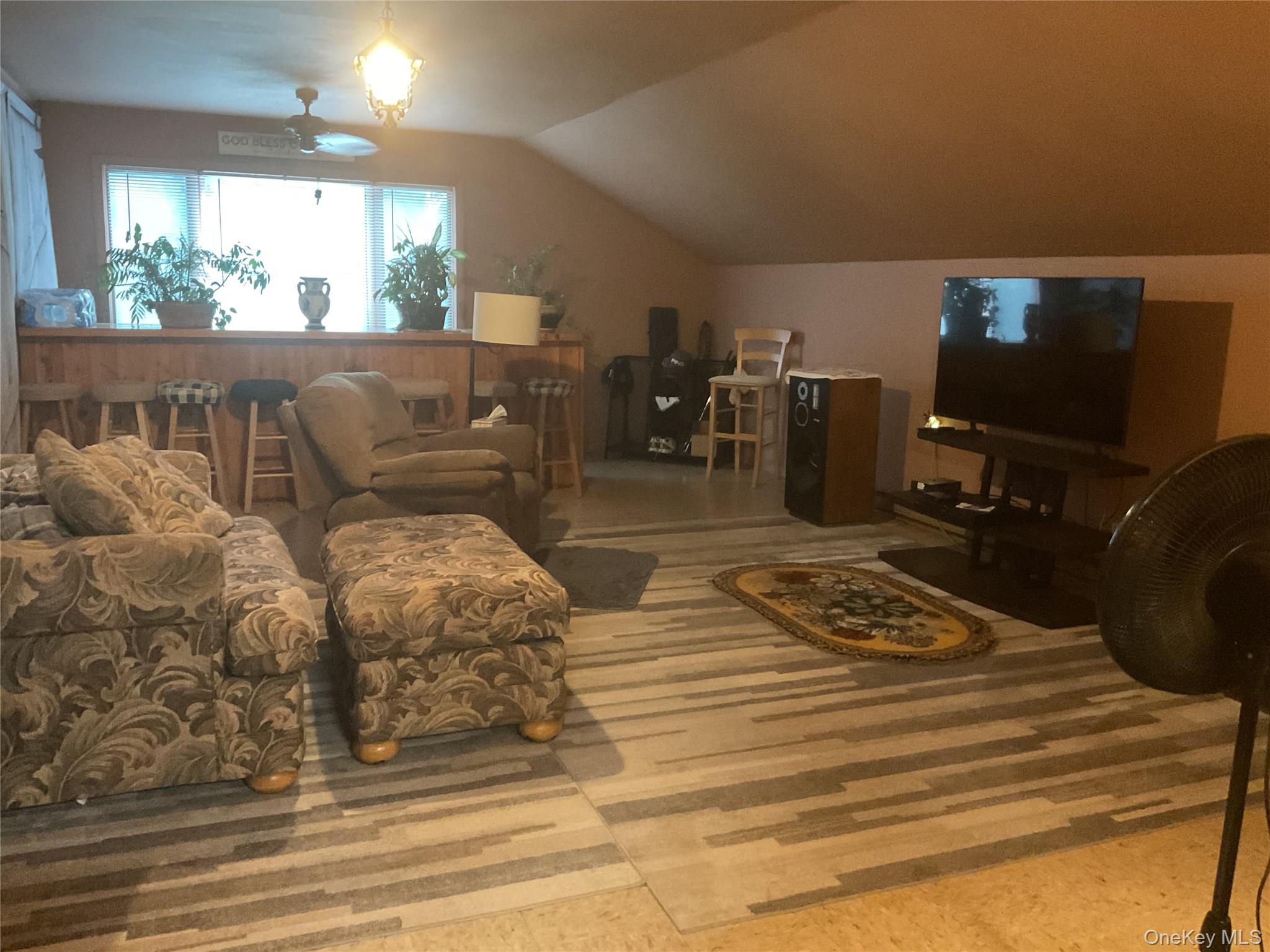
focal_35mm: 29
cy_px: 476
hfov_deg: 61.7
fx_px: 1064
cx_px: 635
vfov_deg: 48.2
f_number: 1.8
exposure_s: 1/30
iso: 500
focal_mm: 3
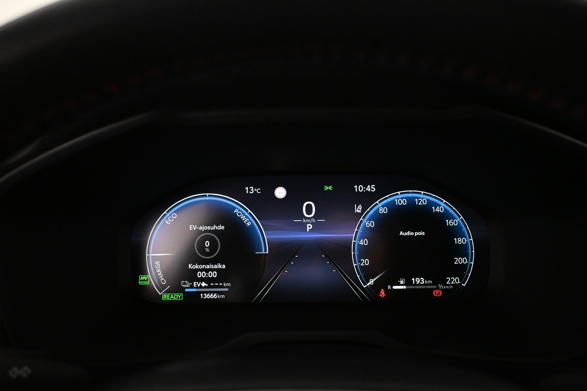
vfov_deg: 44.6
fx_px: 477
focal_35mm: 29
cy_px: 196
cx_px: 294
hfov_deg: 63.2
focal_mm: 19.5
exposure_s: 1/100
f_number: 3.8
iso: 4000
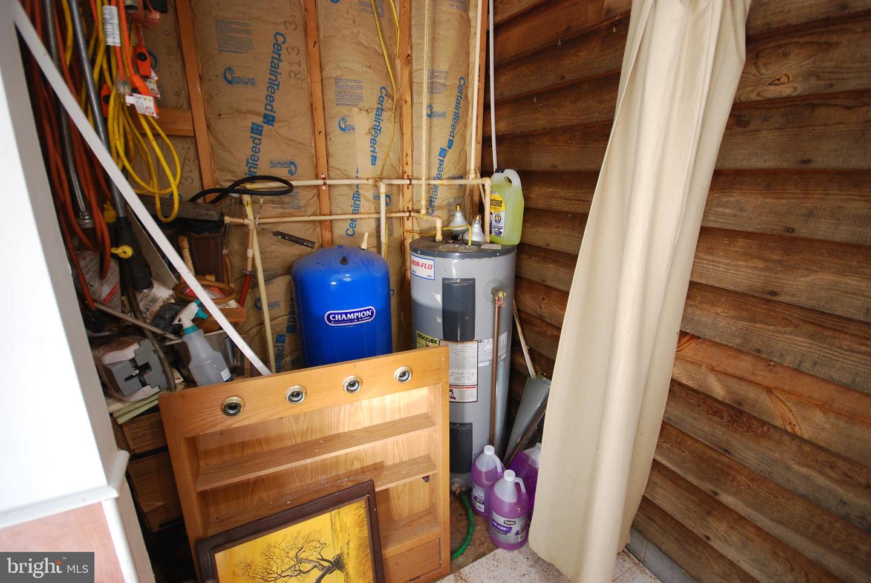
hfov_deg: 100.3
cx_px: 436
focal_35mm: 15
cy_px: 292
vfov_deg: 77.4
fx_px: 363
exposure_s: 1/20
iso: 400
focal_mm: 10
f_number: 4
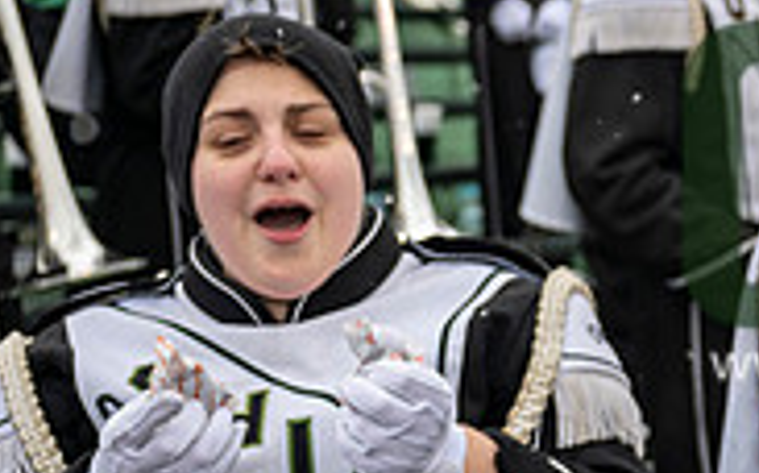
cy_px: 218
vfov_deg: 12.4
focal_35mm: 105
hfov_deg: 18.4
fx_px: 2170
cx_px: 995
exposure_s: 1/500
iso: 160
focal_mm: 32.5
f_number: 2.8
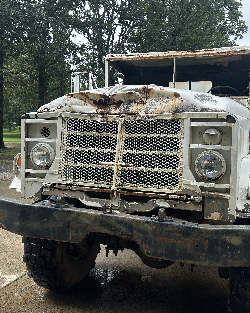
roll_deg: -2.6
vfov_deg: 52.8
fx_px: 314
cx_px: 147
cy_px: 156
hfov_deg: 43.2
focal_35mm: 34
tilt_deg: -4.1
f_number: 1.5
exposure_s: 1/1159
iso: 50
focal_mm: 5.7
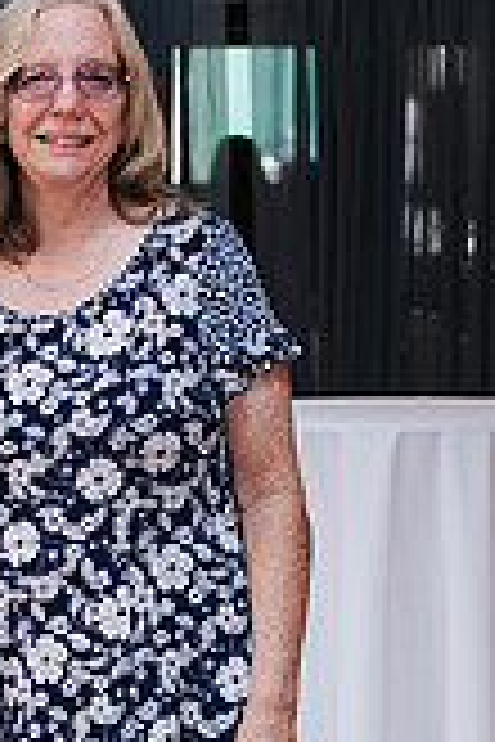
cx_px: -39
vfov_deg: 14.0
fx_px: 2990
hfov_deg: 9.4
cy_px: 688
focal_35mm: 145
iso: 800
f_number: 3.2
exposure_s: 1/200
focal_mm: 35
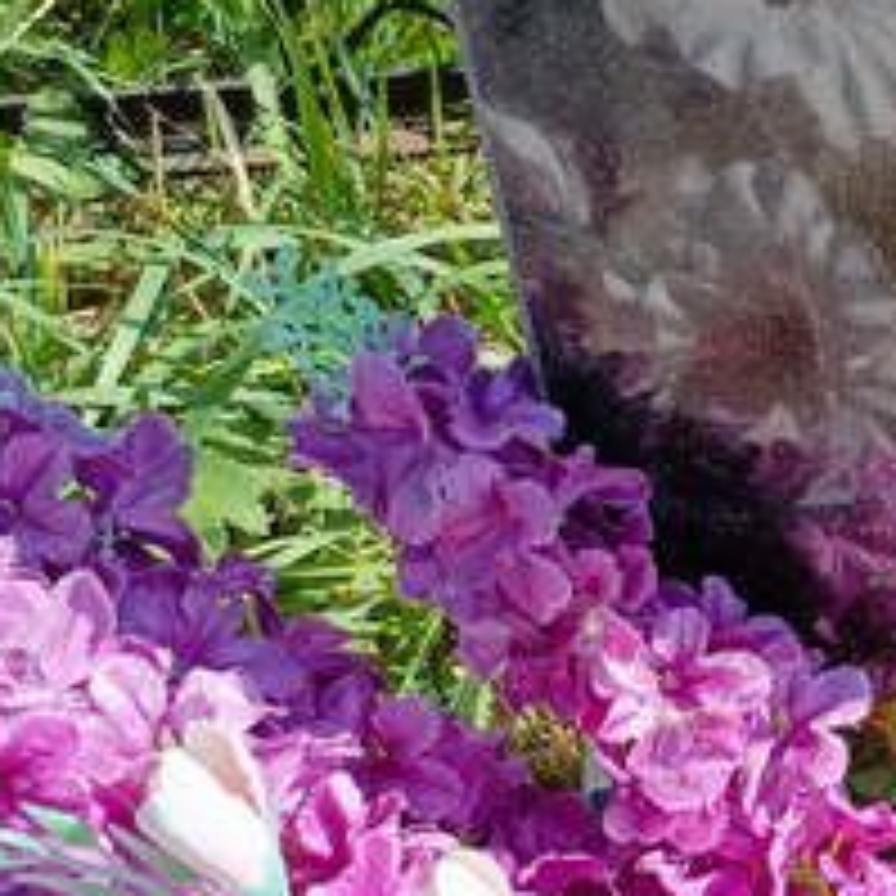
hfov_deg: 16.5
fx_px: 2606
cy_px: 338
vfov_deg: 19.5
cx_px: 1576
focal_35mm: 89
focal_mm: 4.76
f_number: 1.69
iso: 114
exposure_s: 1/755
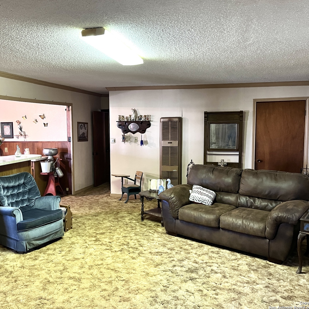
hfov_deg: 52.1
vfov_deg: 52.5
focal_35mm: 31
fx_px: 313
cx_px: 122
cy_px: 154
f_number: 1.6
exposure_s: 1/40
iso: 500
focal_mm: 5.1
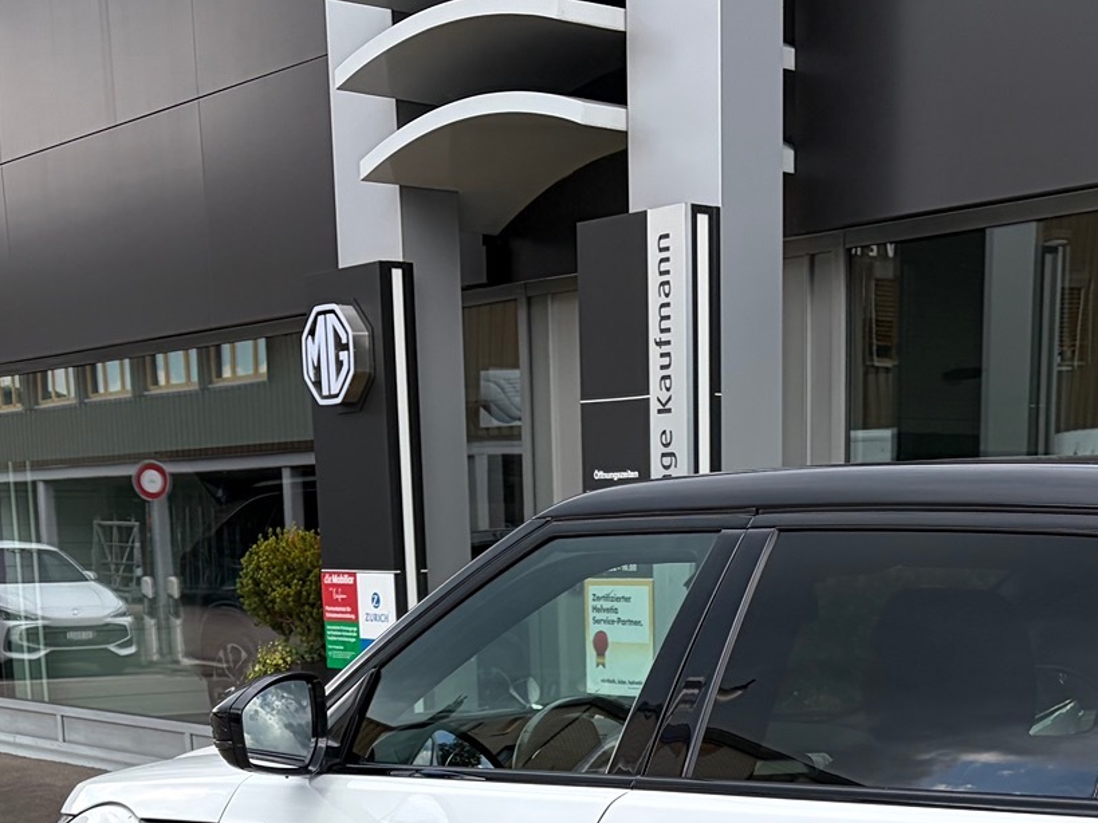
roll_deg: +2.8
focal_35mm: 64
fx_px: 2030
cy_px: 993
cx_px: 657
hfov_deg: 30.2
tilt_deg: -13.8
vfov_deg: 21.3
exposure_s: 1/1117
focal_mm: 5.96
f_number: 1.6
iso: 50
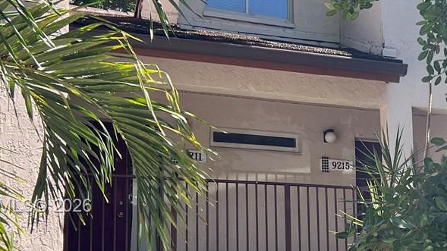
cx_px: 463
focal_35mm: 77
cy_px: 207
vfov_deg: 15.6
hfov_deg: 25.9
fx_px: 912
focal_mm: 5.7
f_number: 1.5
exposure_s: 1/552
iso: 50
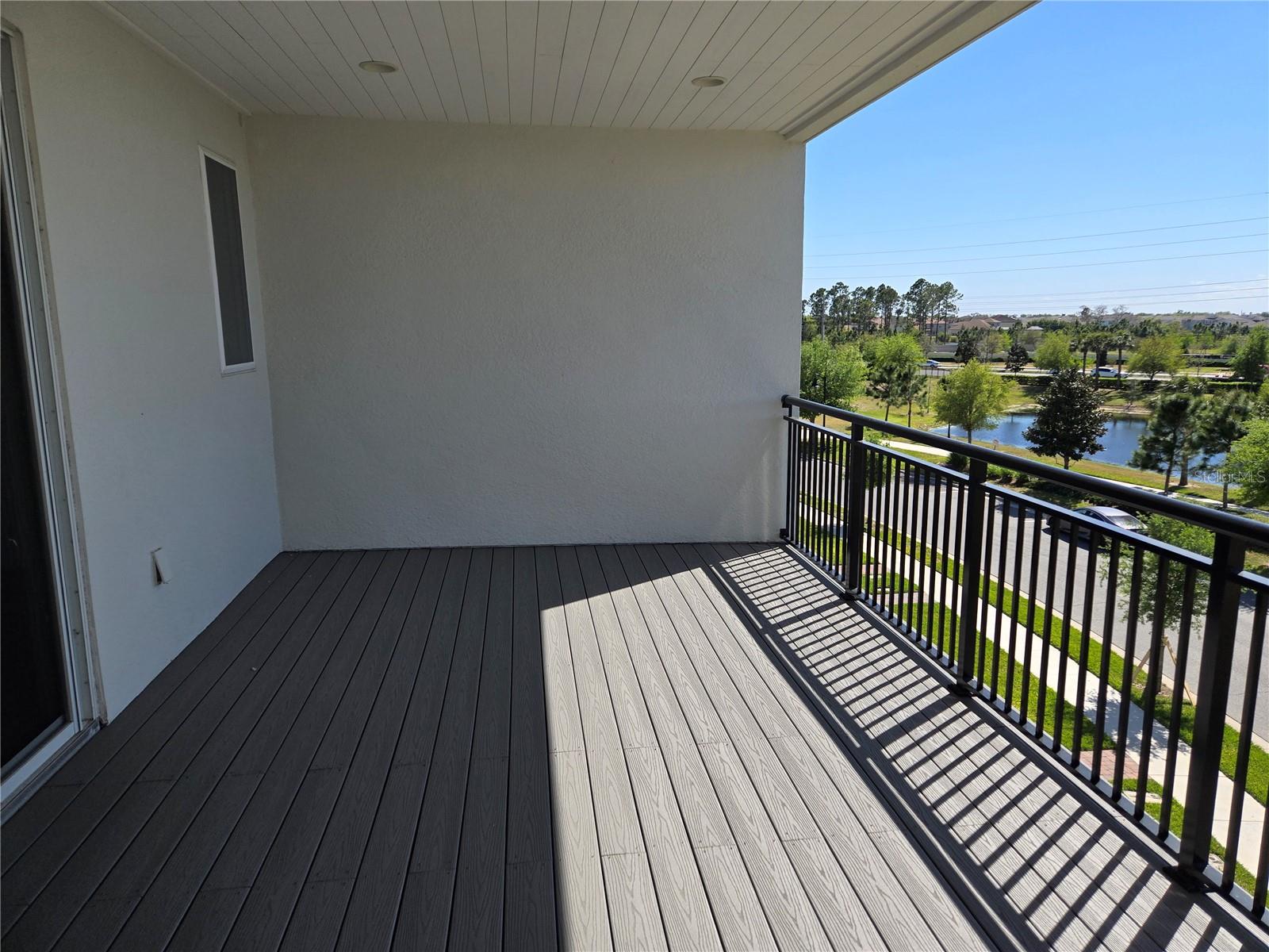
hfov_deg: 73.9
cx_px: 634
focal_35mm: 23
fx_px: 843
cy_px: 476
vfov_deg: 58.9
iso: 25
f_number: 1.8
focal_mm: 5.4
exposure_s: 1/1593
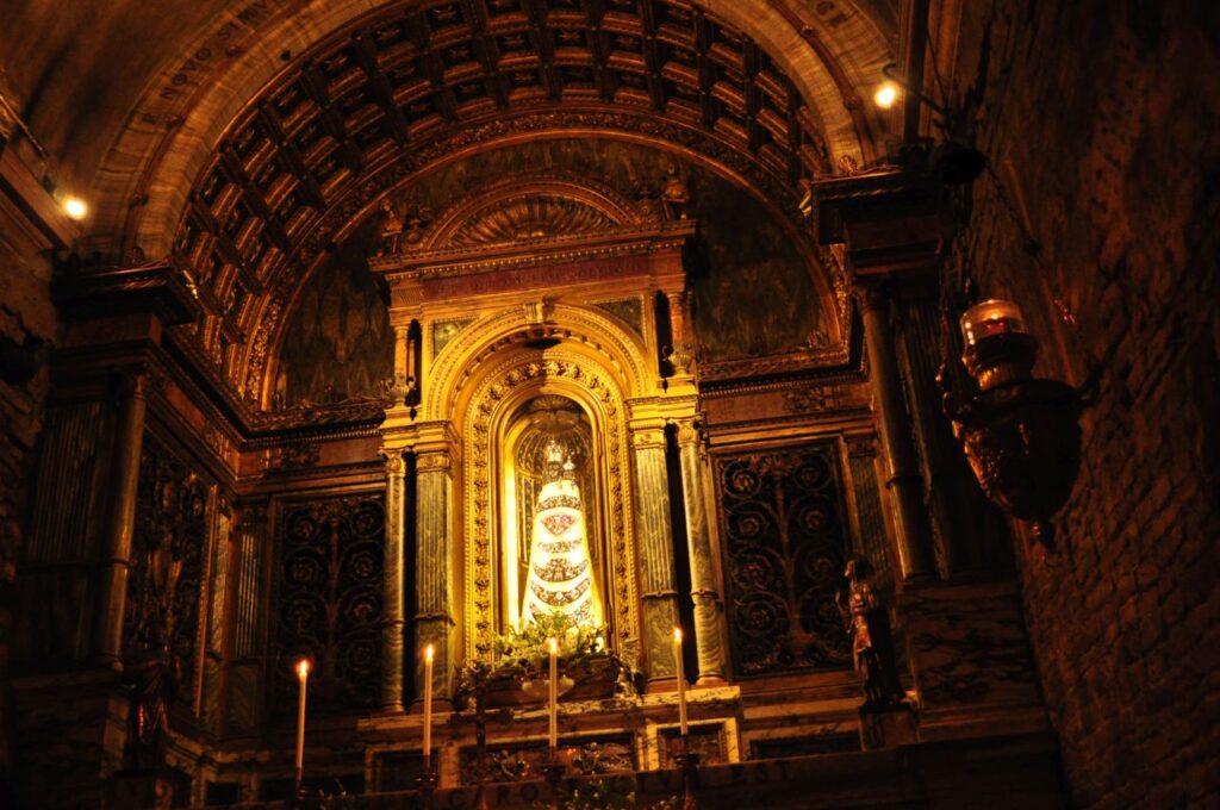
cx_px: 610
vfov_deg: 34.1
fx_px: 1320
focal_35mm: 39
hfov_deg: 49.6
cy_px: 405
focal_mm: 26
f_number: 4.2
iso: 1600
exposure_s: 1/25
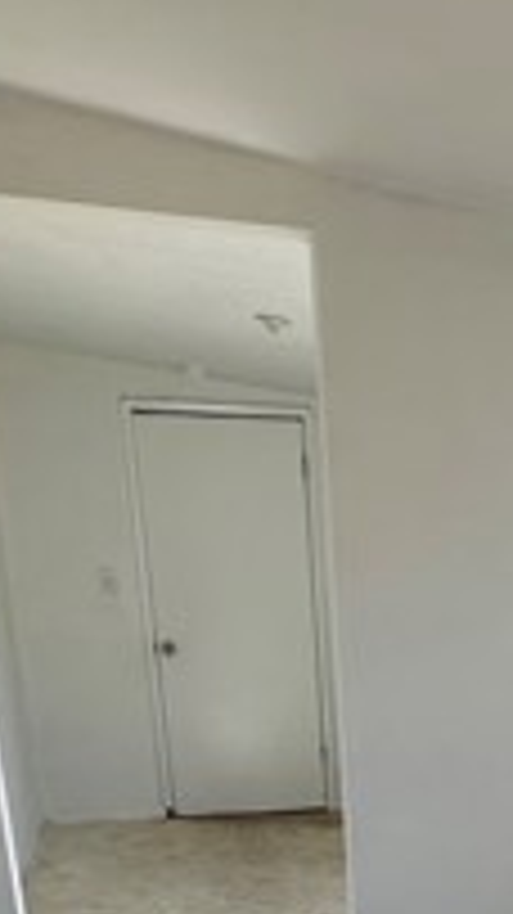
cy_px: 968
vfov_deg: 37.1
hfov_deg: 23.2
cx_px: 585
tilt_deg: -20.5
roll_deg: -1.0
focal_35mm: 48
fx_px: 1162
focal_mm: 2.22
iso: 40
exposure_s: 1/241
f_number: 2.2
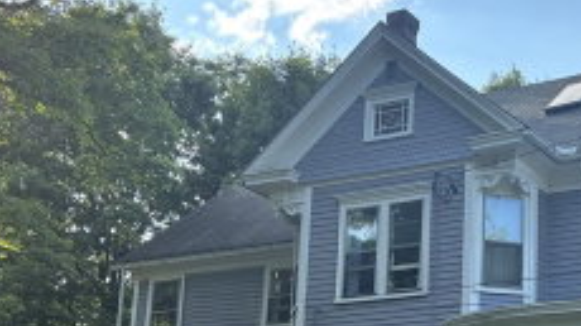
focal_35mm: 63
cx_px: 536
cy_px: 301
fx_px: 970
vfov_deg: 18.7
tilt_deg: +11.8
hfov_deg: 31.6
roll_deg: -1.0
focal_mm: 5.96
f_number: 1.6
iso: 50
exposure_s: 1/844
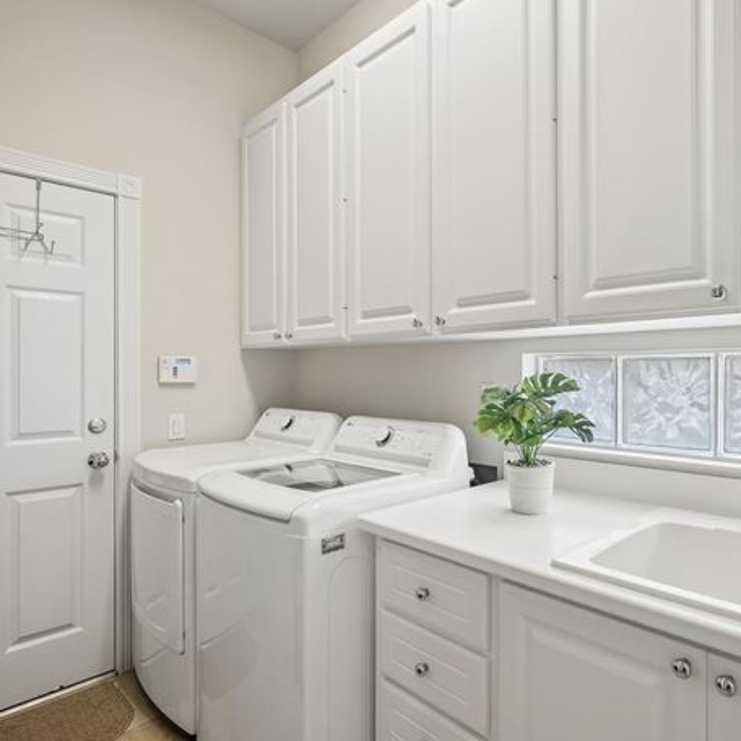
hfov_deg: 70.9
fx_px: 509
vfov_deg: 72.1
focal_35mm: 21
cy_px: 370
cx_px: 466
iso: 640
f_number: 8
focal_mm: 16
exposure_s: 1/50
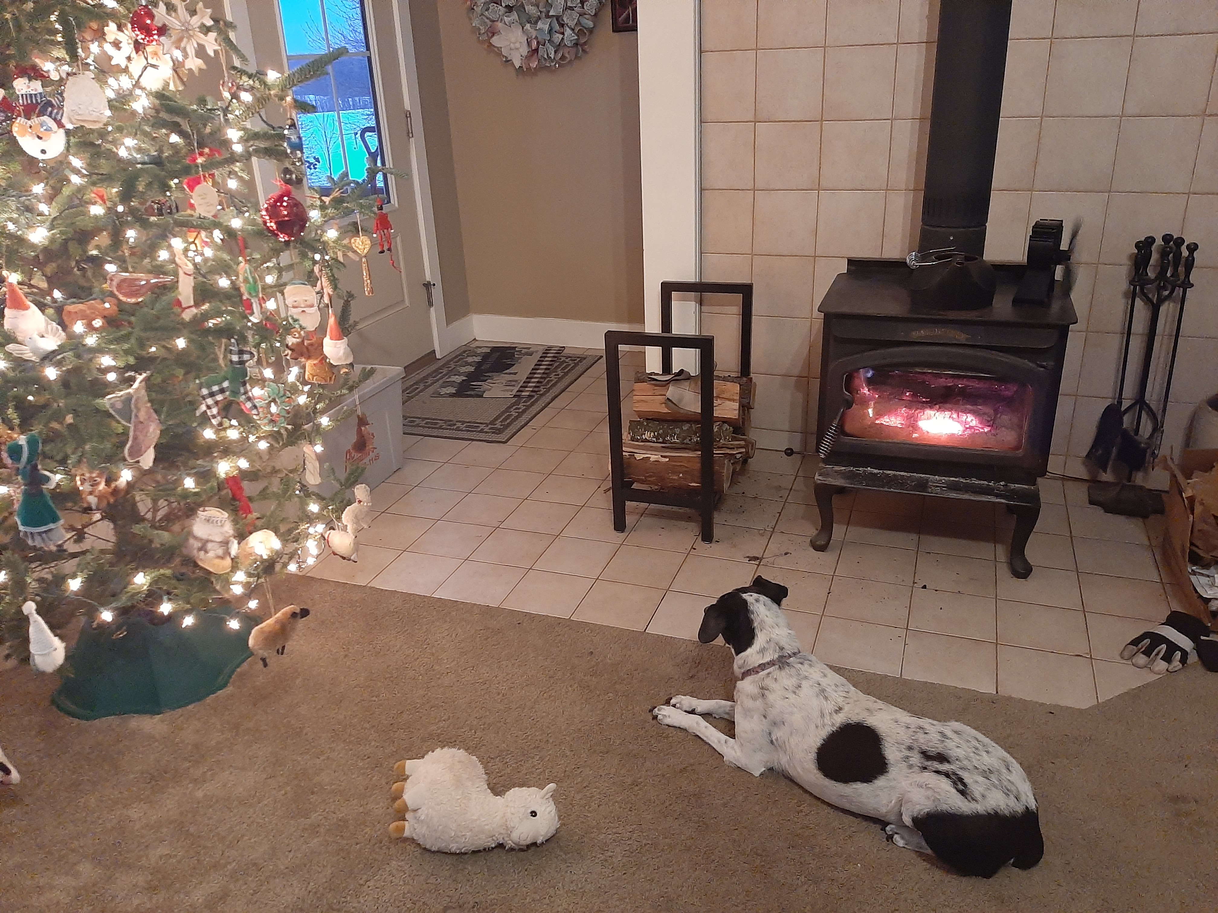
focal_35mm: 26
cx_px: 609
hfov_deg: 67.3
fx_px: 915
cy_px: 456
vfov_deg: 53.1
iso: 400
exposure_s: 1/20
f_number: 1.7
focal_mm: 3.93
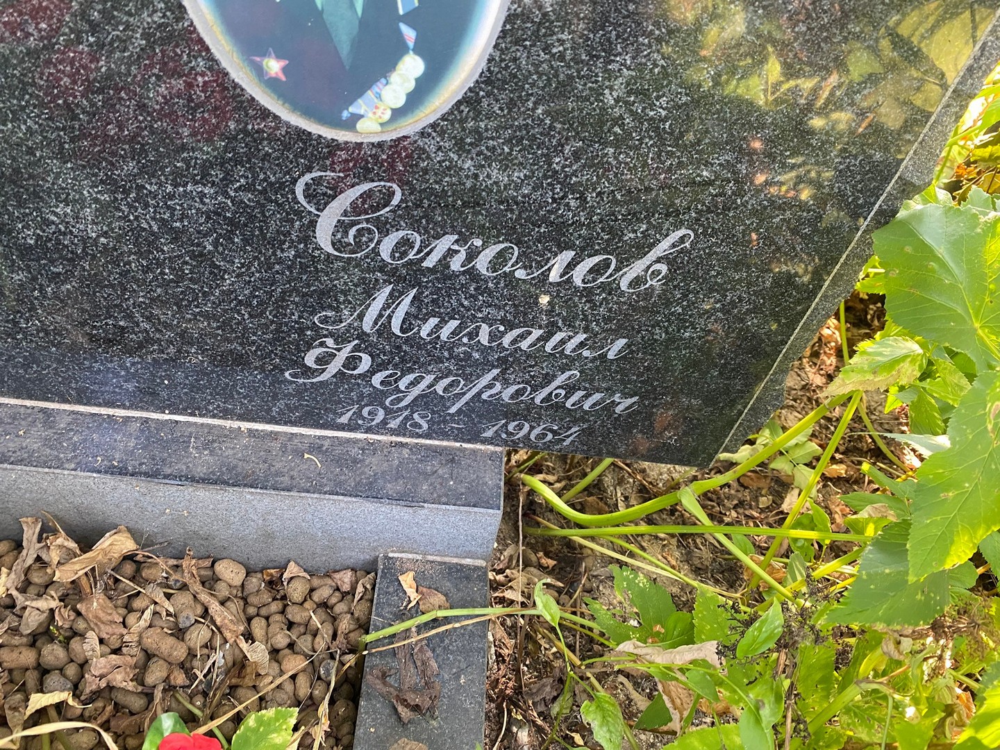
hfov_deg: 67.3
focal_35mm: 26
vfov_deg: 53.1
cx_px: 500
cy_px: 375
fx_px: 751
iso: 200
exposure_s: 1/60
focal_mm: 4.25
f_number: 1.8
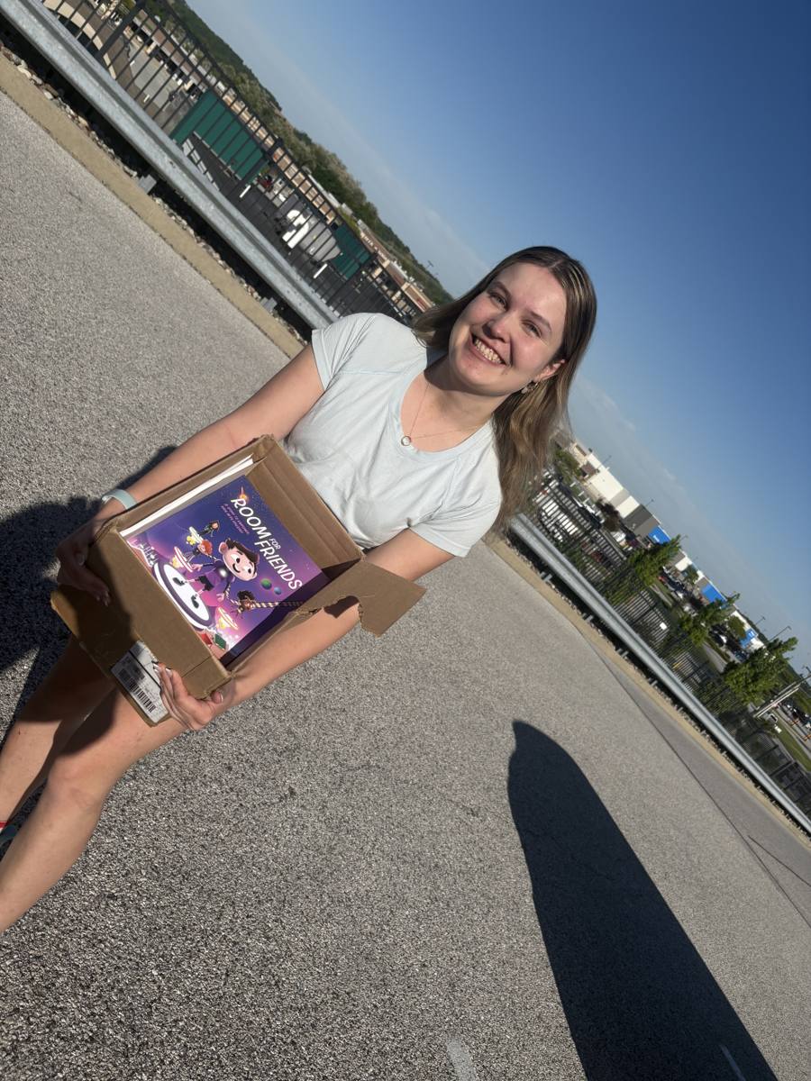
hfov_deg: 53.1
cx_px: 406
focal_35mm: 26
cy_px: 540
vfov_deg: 67.3
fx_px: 812
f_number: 1.6
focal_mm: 5.96
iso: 50
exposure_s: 1/6329
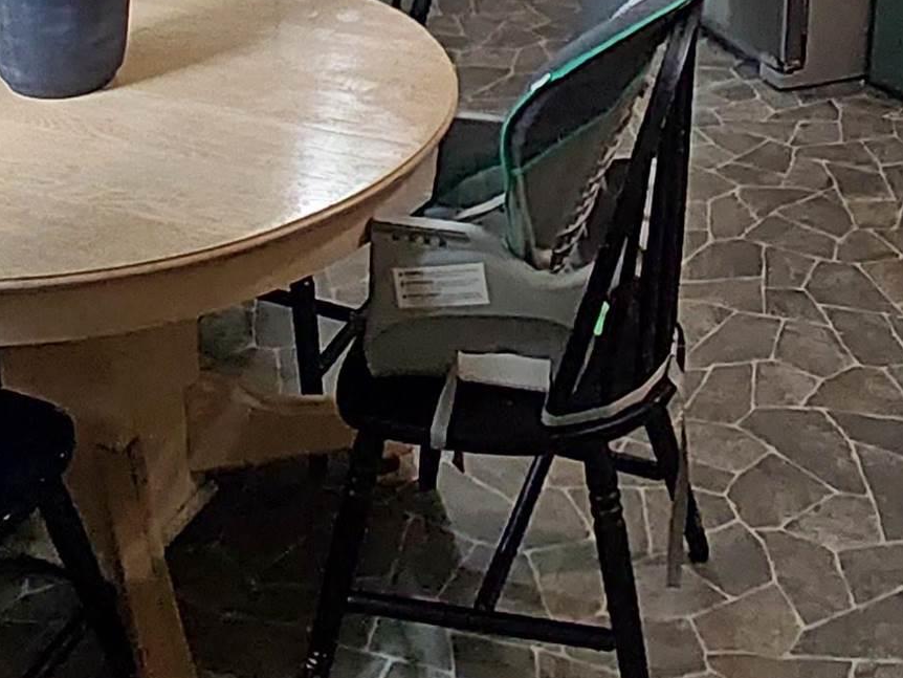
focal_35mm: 57
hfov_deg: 33.8
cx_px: 432
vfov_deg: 23.4
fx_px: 1487
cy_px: -145
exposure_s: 1/30
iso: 200
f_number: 2.2
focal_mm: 1.64
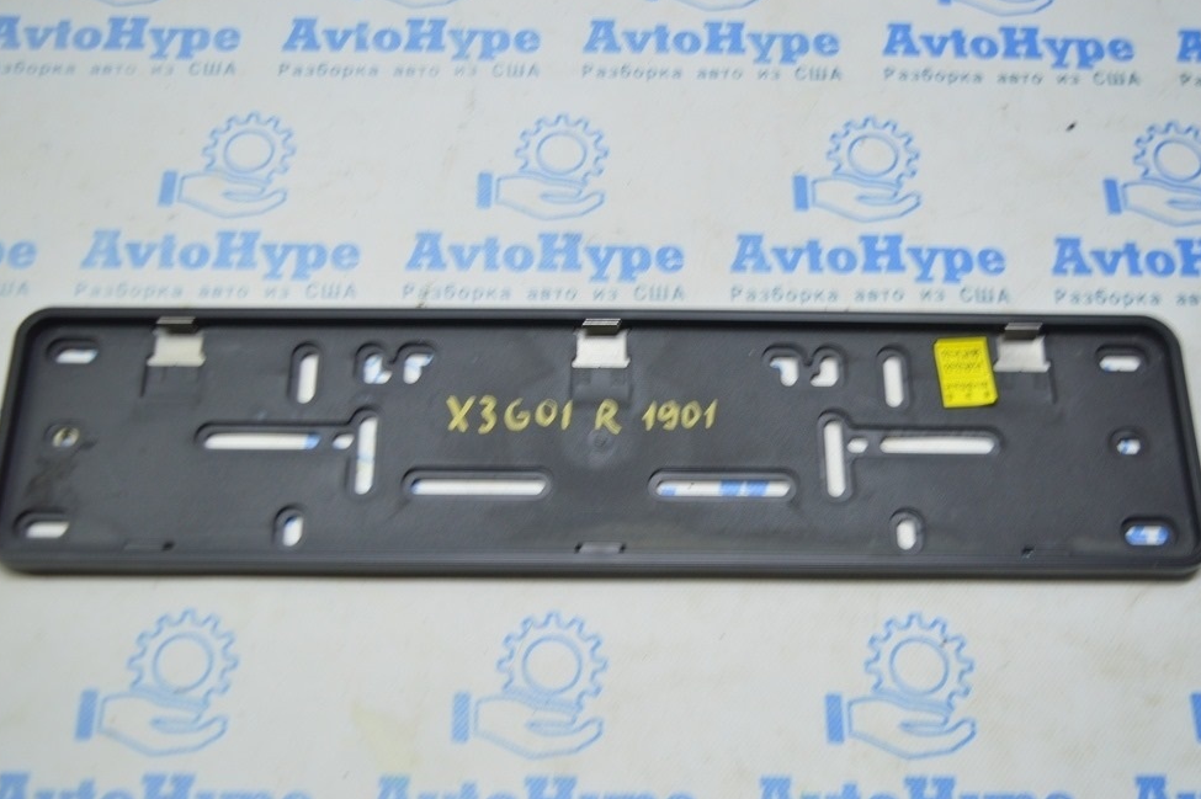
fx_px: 1418
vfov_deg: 31.5
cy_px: 402
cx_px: 592
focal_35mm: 43
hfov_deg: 45.9
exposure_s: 1/40
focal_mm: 27
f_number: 4
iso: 400
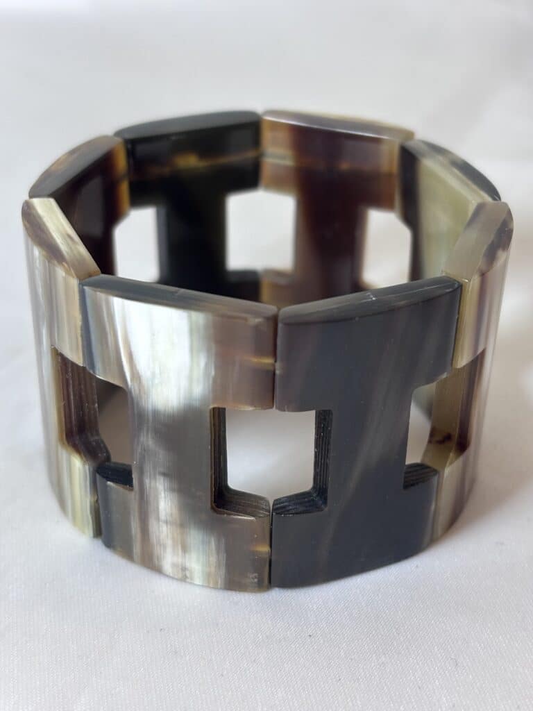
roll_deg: -1.4
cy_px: 356
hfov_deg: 28.0
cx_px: 266
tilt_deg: -32.7
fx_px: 1068
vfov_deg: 36.8
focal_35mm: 52
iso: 50
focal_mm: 5.96
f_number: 1.6
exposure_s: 1/100
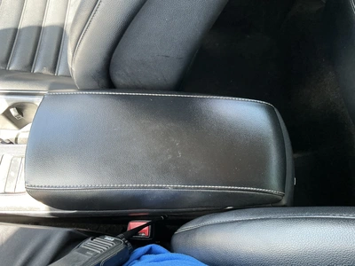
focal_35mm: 28
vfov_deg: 49.7
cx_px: 178
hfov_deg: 63.4
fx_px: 287
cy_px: 133
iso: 125
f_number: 1.8
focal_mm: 3
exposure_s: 1/60
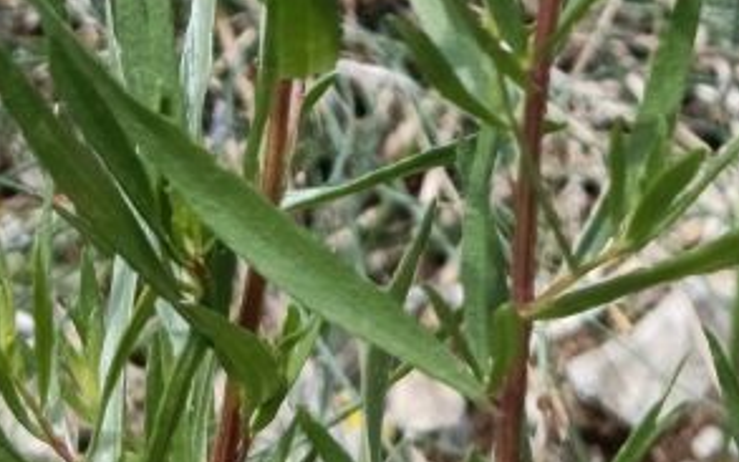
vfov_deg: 8.7
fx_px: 2718
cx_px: 335
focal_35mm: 135
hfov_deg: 15.5
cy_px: -680
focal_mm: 5.24
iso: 50
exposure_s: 1/210
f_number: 1.7
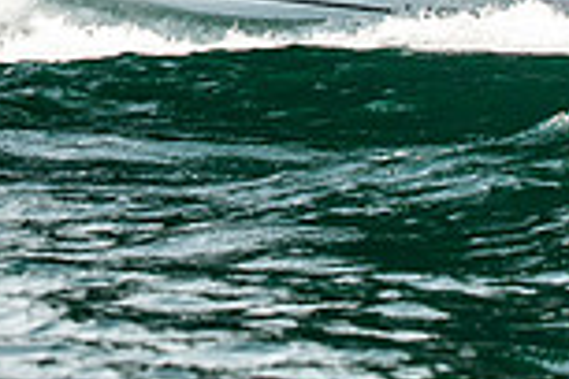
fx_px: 6037
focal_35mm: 382
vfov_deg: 3.6
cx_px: -49
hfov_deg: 5.4
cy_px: -210
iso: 320
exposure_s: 1/1600
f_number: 5
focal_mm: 86
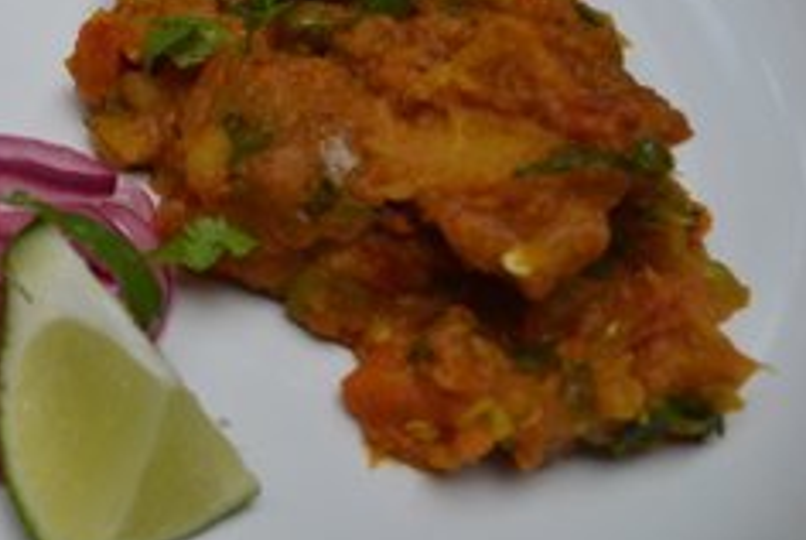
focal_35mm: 67
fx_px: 1502
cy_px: 85
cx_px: 24
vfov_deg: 20.1
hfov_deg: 28.4
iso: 400
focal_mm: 22
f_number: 8
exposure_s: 1/60
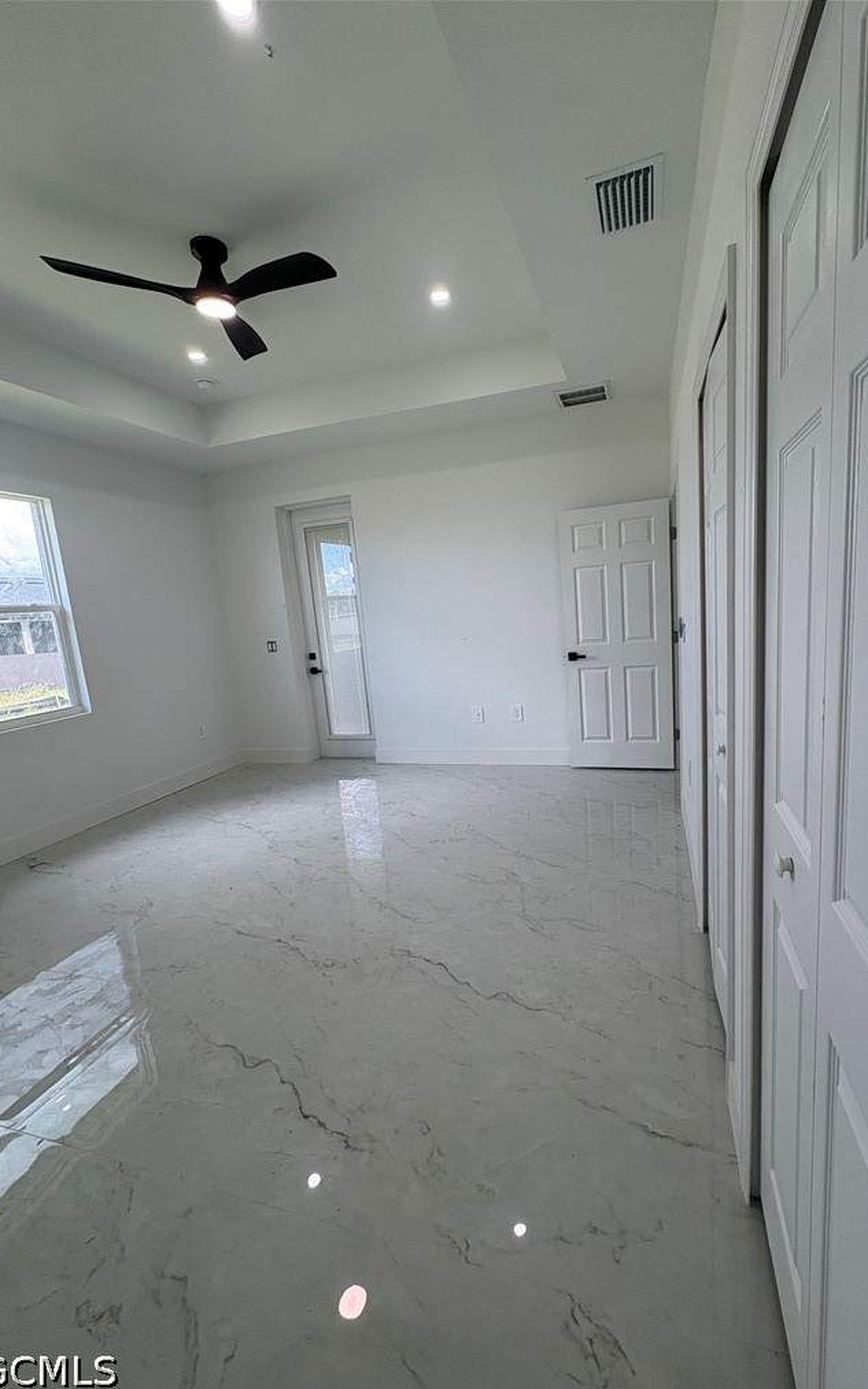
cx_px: 472
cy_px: 701
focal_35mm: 15
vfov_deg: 101.5
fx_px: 568
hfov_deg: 74.6
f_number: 2.2
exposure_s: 1/120
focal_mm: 2.22
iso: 64
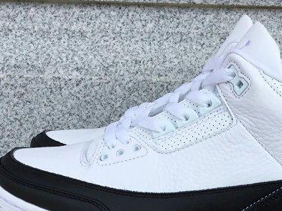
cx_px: 196
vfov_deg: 20.1
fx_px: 579
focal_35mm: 71
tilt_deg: -17.7
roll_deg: -0.7
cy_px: 208
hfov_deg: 27.2
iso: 25
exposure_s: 1/468
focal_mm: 3.3
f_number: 2.4
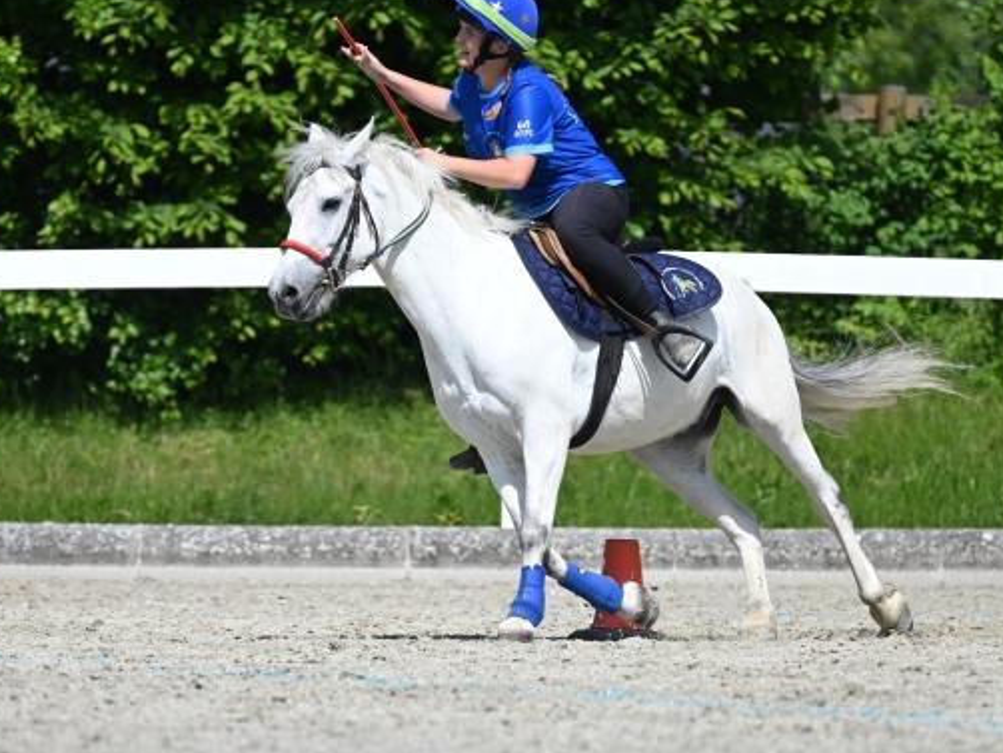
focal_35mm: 612
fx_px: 17741
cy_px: 471
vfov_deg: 2.4
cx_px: 450
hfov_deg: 3.2
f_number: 5.6
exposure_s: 1/1250
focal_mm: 400
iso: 220
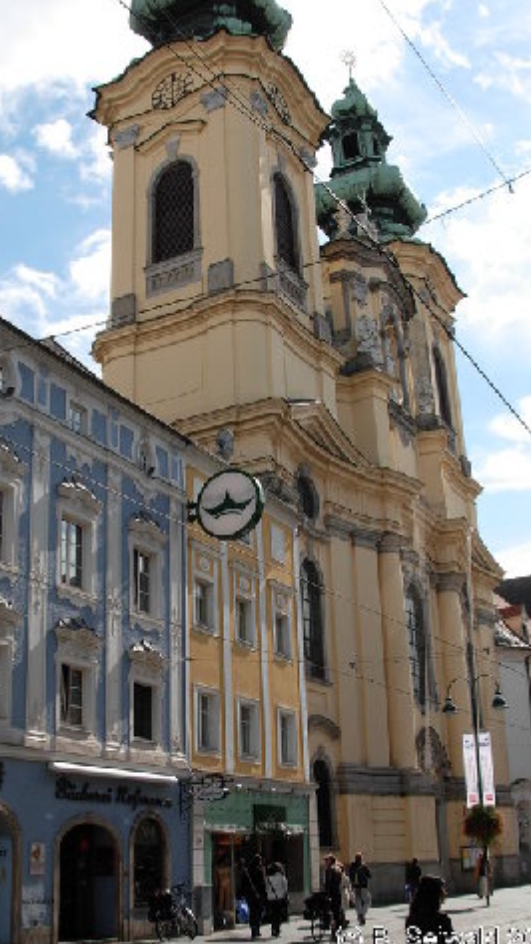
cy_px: 475
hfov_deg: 28.3
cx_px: 206
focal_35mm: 42
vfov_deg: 48.4
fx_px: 1051
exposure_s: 1/483
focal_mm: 6.3
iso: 79
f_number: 4.9
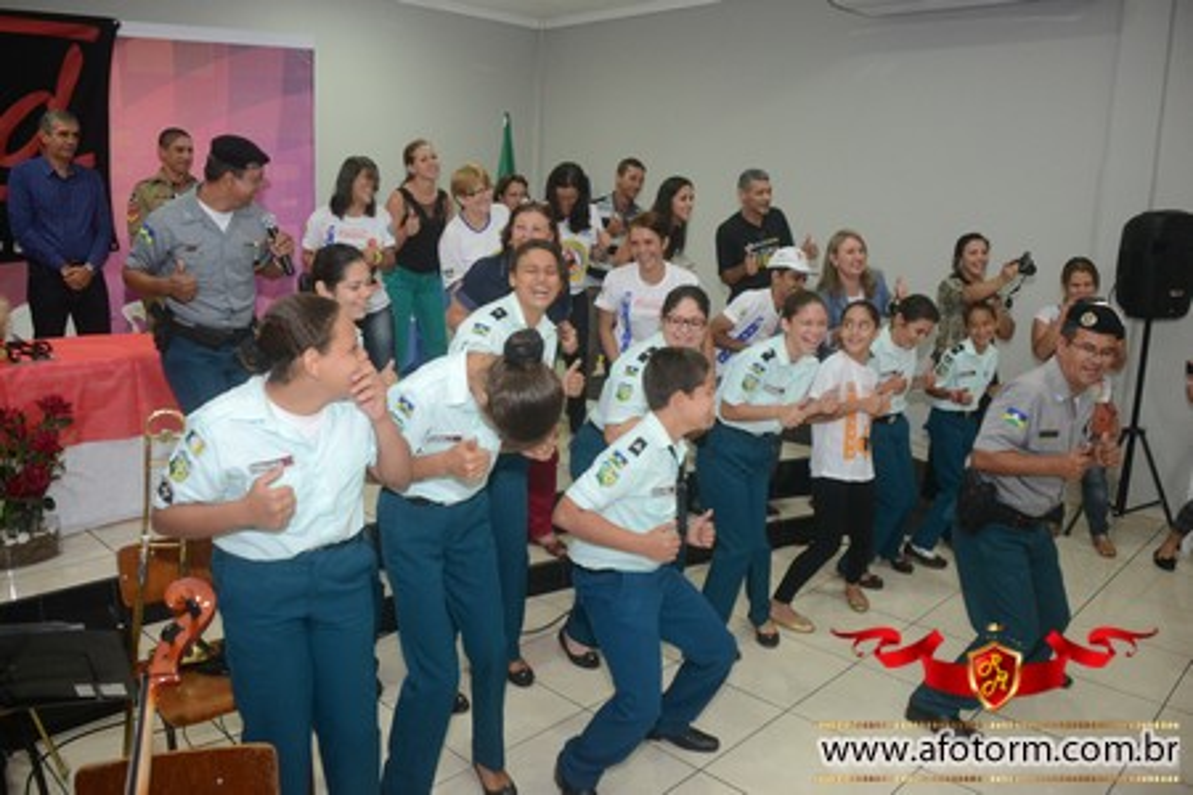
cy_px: 398
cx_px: 596
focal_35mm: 30
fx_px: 994
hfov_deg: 61.9
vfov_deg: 43.6
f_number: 3.5
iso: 1600
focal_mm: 20
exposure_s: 1/100
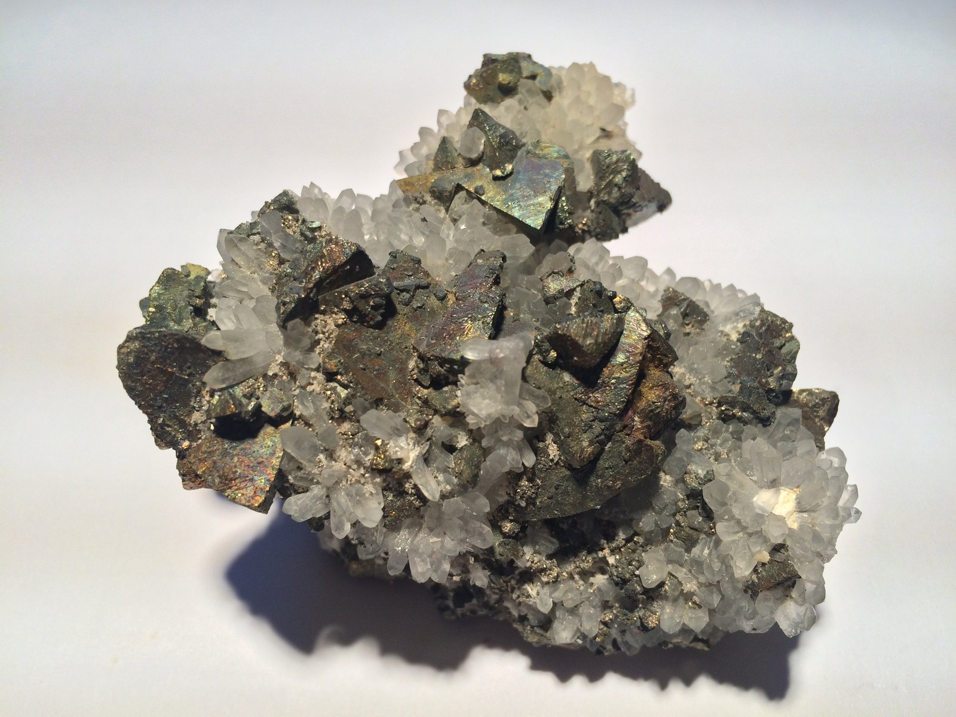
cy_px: 358
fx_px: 801
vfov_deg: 48.2
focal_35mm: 29
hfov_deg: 61.7
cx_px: 478
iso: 40
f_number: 2.2
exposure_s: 1/120
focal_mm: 4.15
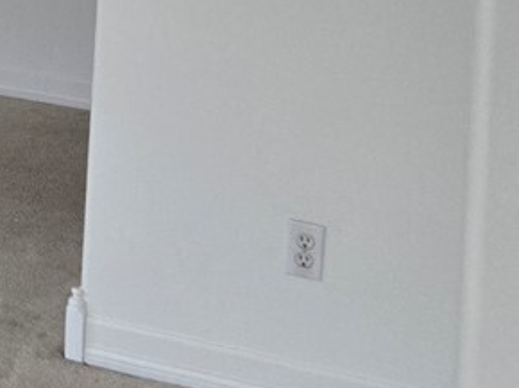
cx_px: -469
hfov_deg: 13.6
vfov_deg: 10.8
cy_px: -359
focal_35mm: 127
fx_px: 1903
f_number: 1.8
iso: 250
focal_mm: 5.4
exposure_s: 1/120
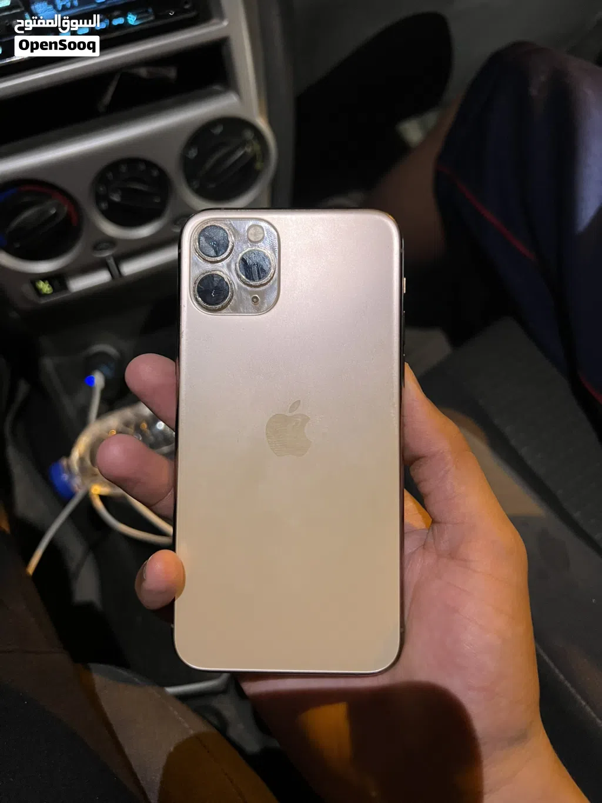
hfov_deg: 53.1
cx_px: 301
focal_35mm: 26
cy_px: 402
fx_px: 603
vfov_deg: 67.3
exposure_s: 1/50
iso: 400
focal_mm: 5.7
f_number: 1.5
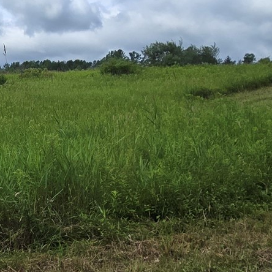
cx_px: -86
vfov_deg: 32.2
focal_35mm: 53
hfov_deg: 26.9
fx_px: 471
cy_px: 126
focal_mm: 2.2
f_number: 2.2
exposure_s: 1/2314
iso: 50
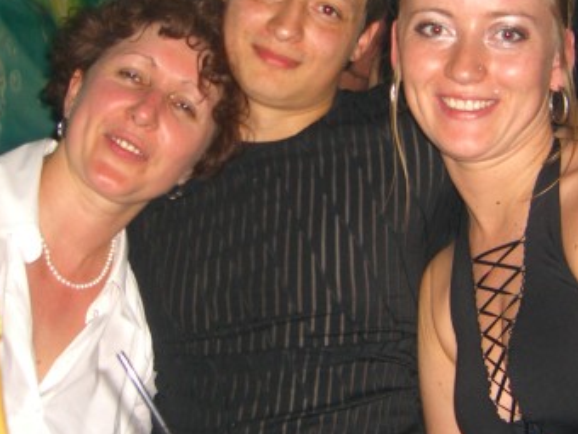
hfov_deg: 29.0
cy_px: 153
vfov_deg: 21.9
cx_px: 308
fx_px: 1119
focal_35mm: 67
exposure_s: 1/60
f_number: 2.8
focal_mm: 7.9
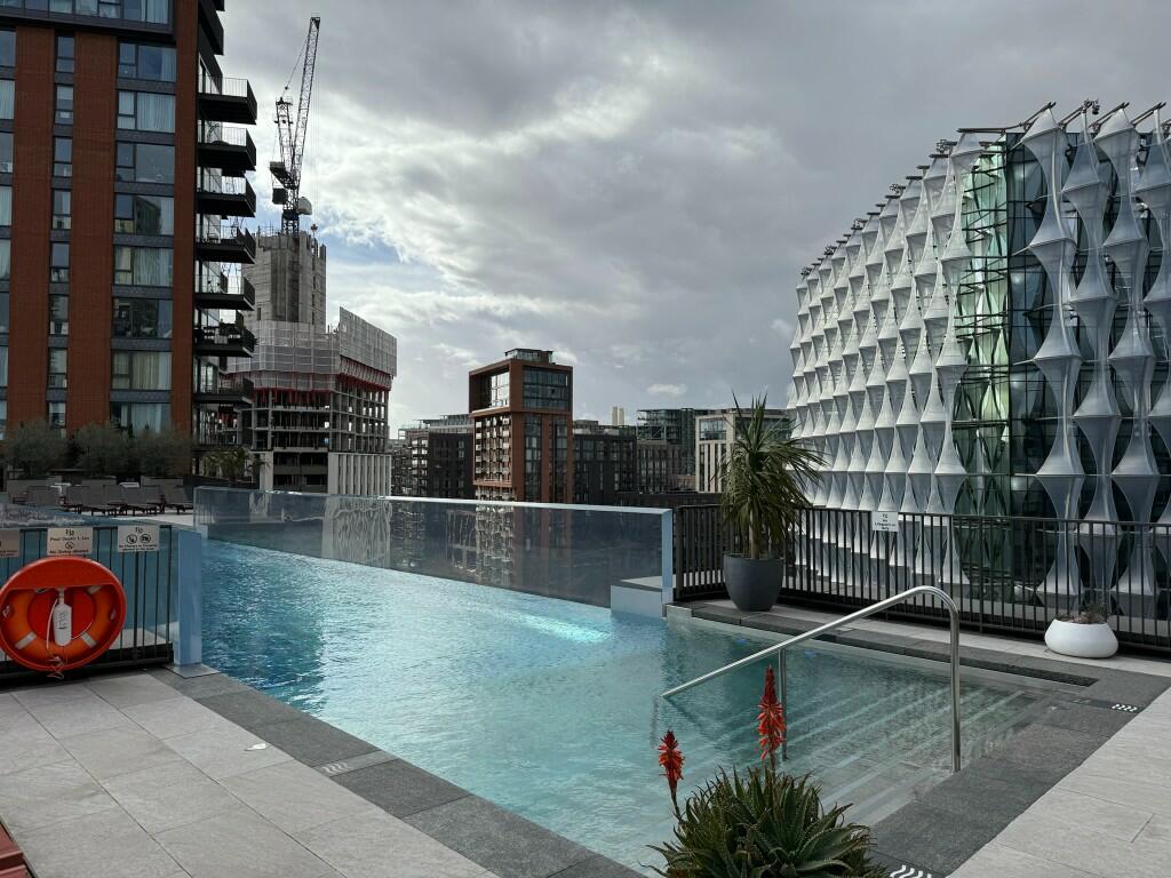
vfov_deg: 56.8
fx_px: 812
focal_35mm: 24
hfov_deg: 71.6
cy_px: 439
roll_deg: +0.2
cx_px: 586
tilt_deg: +1.4
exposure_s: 1/5814
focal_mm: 6.76
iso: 80
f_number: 1.78
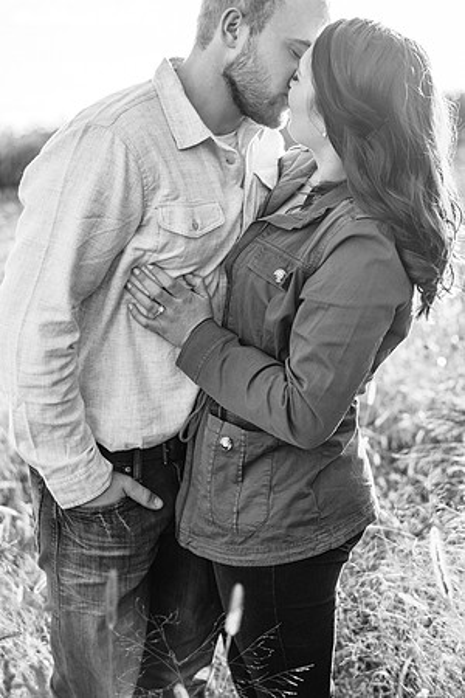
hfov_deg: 23.4
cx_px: 232
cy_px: 349
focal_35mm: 58
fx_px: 1124
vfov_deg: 34.5
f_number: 3.2
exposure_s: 1/640
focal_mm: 58
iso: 200
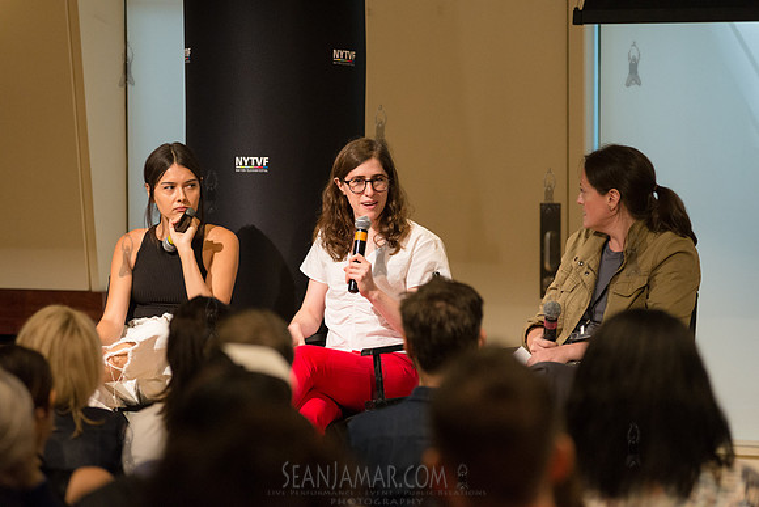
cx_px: 380
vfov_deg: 10.2
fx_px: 2847
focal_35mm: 135
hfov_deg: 15.2
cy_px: 254
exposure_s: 1/320
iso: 2500
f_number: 4
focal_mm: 135
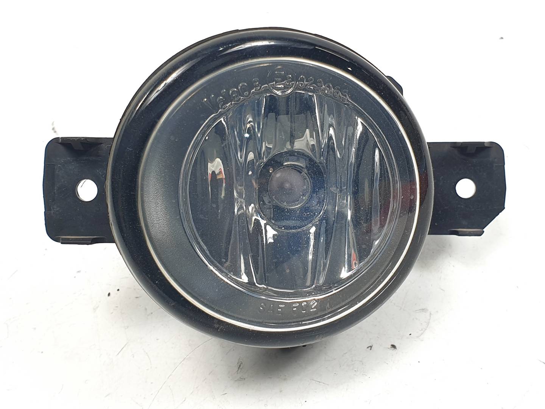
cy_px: 204
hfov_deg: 67.3
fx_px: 409
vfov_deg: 53.1
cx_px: 272
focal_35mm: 26
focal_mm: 4.3
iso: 50
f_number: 2.4
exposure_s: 1/148
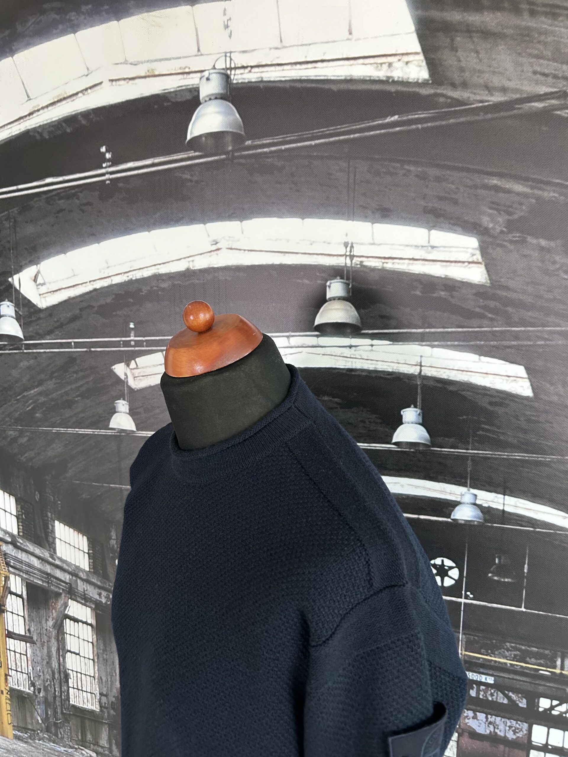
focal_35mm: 26
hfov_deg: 53.1
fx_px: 569
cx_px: 284
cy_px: 378
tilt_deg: -13.5
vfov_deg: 67.3
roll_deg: +0.6
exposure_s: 1/60
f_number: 1.5
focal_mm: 5.7
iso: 200
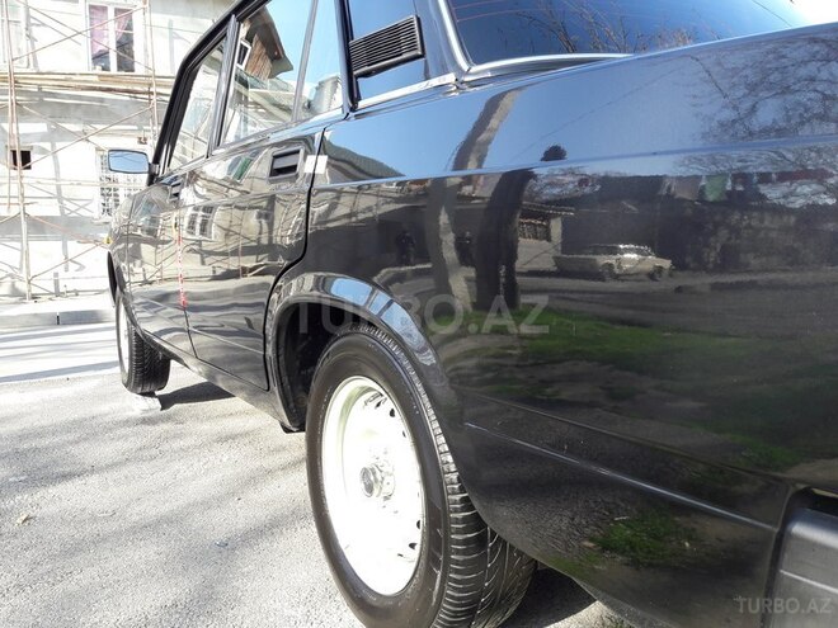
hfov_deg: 63.4
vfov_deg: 49.7
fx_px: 678
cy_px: 314
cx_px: 419
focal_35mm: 28
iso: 40
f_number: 1.9
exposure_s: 1/196
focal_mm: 3.7
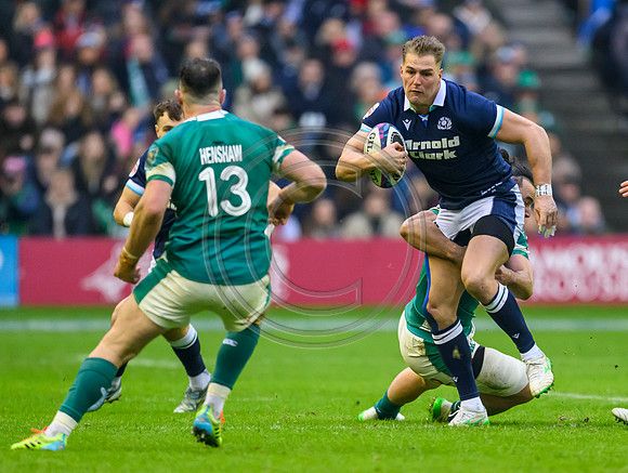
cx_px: 506
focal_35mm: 905
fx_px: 16453
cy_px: 323
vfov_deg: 1.6
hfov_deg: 2.2
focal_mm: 560
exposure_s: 1/1600
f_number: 4
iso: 5000
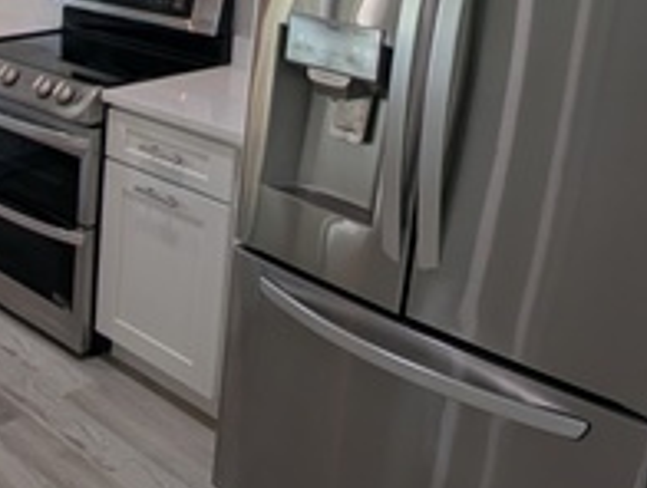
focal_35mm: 44
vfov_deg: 31.2
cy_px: 30
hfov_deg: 35.6
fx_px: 824
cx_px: -89
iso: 46
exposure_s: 1/120
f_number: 2.2
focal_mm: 1.95
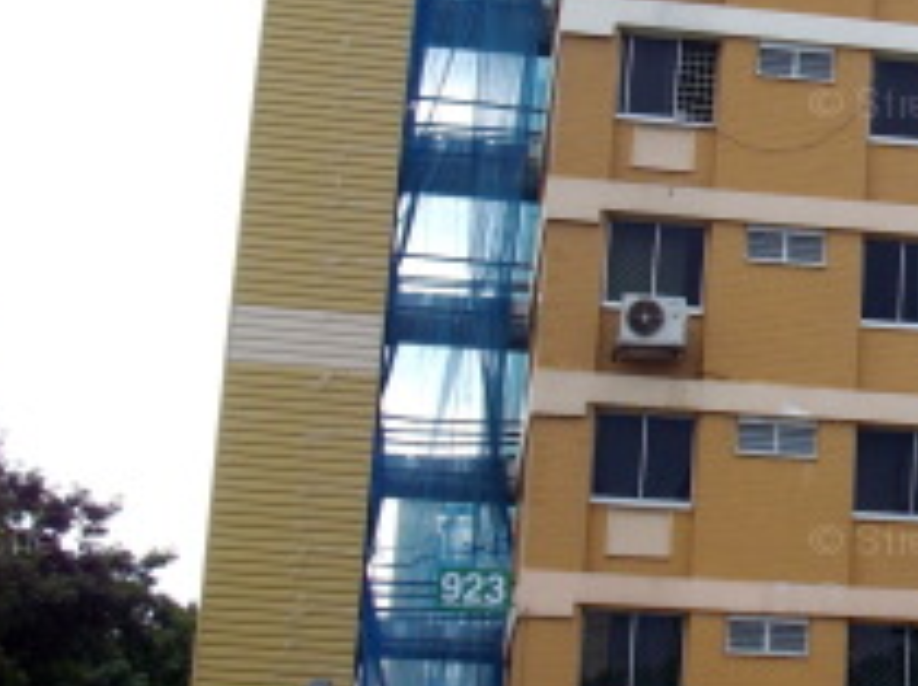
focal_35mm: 97
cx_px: 1137
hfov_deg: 19.0
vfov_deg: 15.1
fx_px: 2569
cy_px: 109
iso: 80
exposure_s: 1/250
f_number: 2.8
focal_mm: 6.2
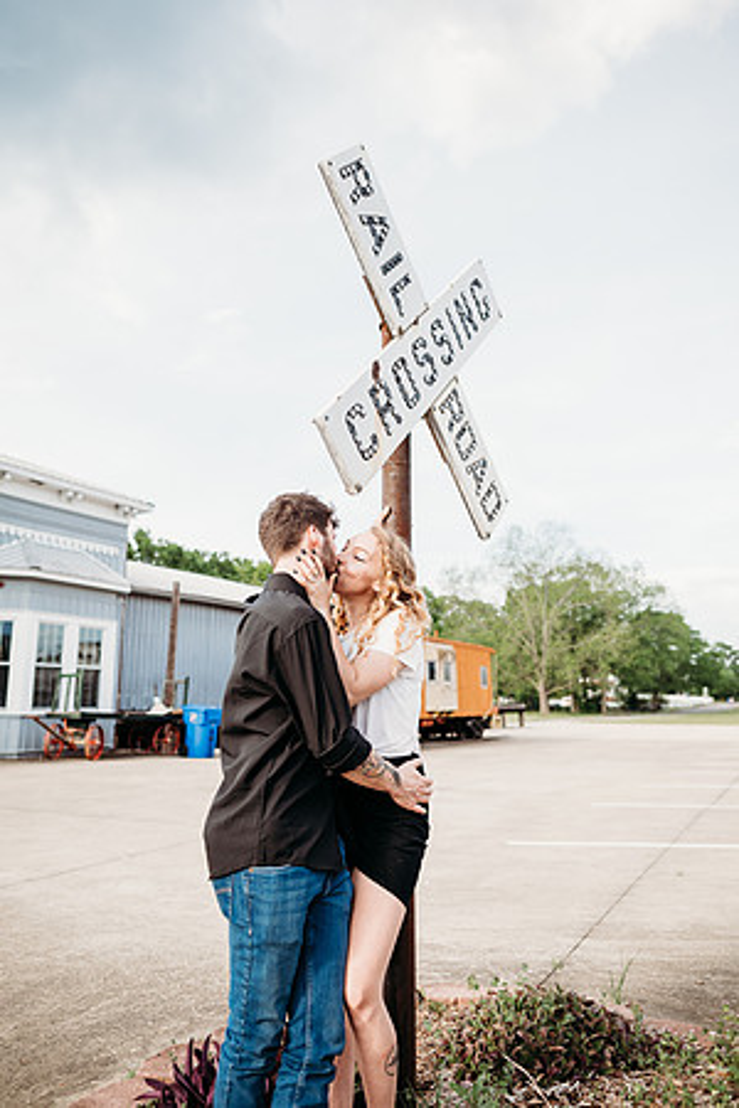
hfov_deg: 53.1
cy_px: 554
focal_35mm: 24
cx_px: 370
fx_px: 739
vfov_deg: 73.7
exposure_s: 1/640
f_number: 2.8
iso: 100
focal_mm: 24
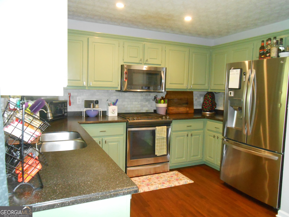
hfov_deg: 67.3
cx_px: 144
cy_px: 108
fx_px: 217
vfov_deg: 53.1
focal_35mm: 26
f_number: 3.5
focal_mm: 4.6
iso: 640
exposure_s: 1/25
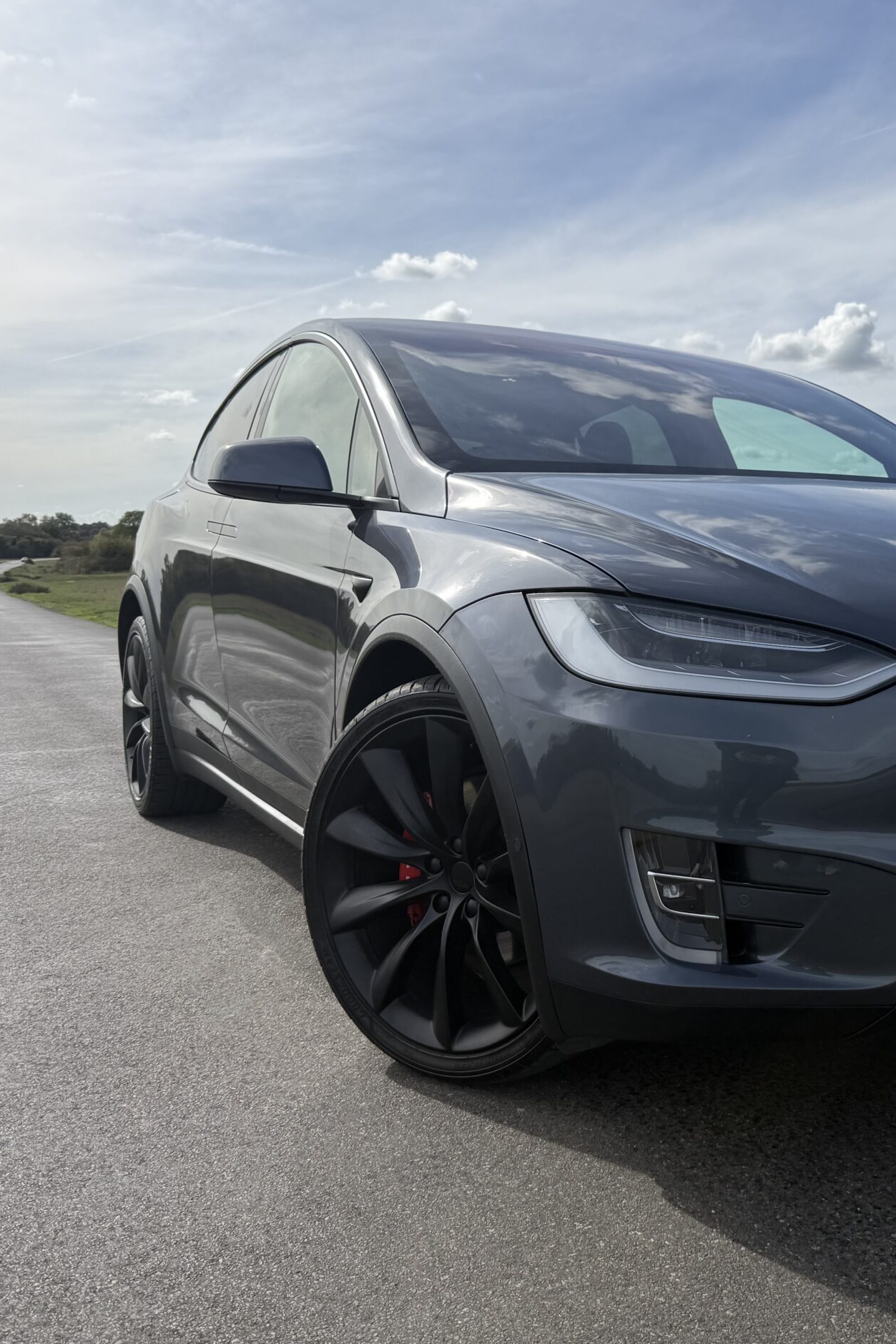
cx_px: 765
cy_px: 658
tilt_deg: -5.2
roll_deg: +0.6
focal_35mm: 34
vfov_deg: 55.8
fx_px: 1269
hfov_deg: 37.0
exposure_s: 1/6711
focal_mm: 6.76
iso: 80
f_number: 1.78
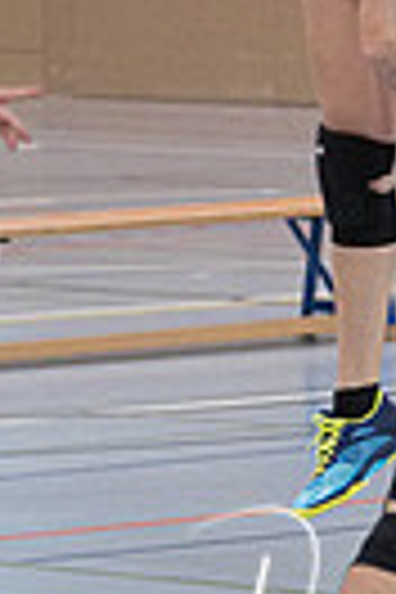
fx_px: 7754
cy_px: -158
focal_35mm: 470
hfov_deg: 2.9
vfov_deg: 4.4
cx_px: 487
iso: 6400
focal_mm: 61
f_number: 2.8
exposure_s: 1/400
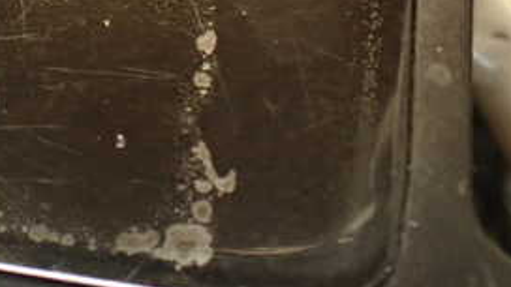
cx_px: -30
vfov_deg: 16.1
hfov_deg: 27.2
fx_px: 976
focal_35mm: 72
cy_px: -51
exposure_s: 1/30
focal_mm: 5.4
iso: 400
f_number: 2.3
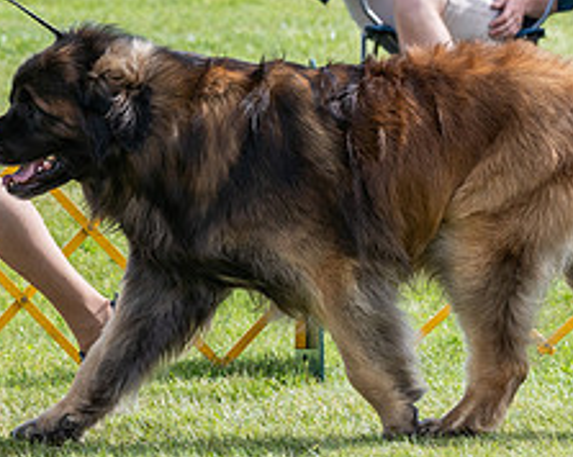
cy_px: -18
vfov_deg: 3.3
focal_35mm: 472
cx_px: 121
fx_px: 7997
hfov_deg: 4.1
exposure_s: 1/1250
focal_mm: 147
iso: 400
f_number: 5.6
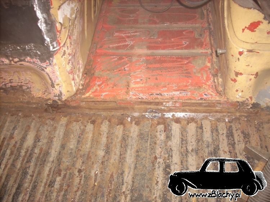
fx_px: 289
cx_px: 135
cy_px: 101
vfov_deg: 38.7
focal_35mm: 37
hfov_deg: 50.1
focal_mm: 6.2
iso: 64
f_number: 2.8
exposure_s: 1/60
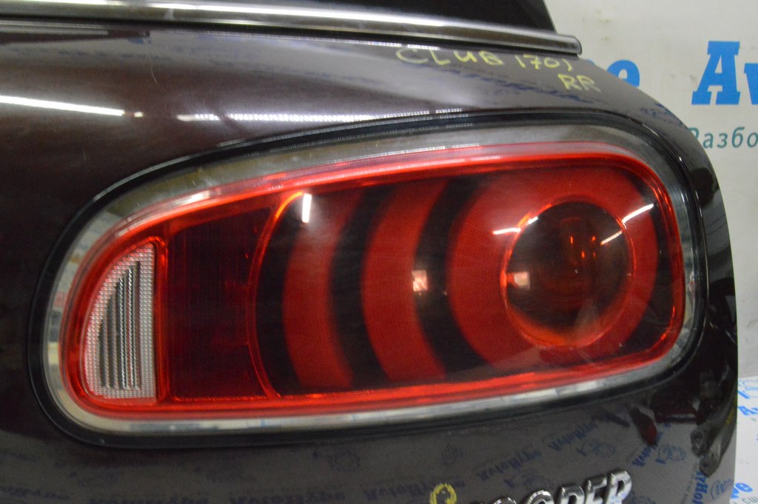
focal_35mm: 30
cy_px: 252
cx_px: 379
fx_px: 631
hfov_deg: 62.0
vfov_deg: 43.5
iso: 6400
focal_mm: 20
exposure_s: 1/20
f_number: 20
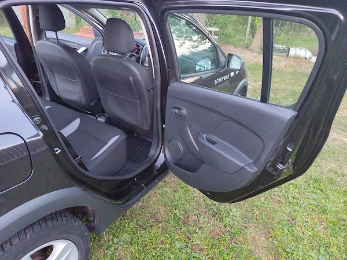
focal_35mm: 23
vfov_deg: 58.9
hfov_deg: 73.9
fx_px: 231
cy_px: 130
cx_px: 174
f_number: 1.65
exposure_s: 1/100
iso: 4055
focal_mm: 6.19
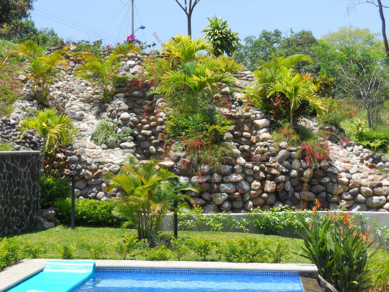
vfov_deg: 23.3
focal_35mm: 63
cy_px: 146
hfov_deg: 30.7
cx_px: 194
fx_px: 708
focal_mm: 11.2
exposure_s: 1/400
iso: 80
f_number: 4
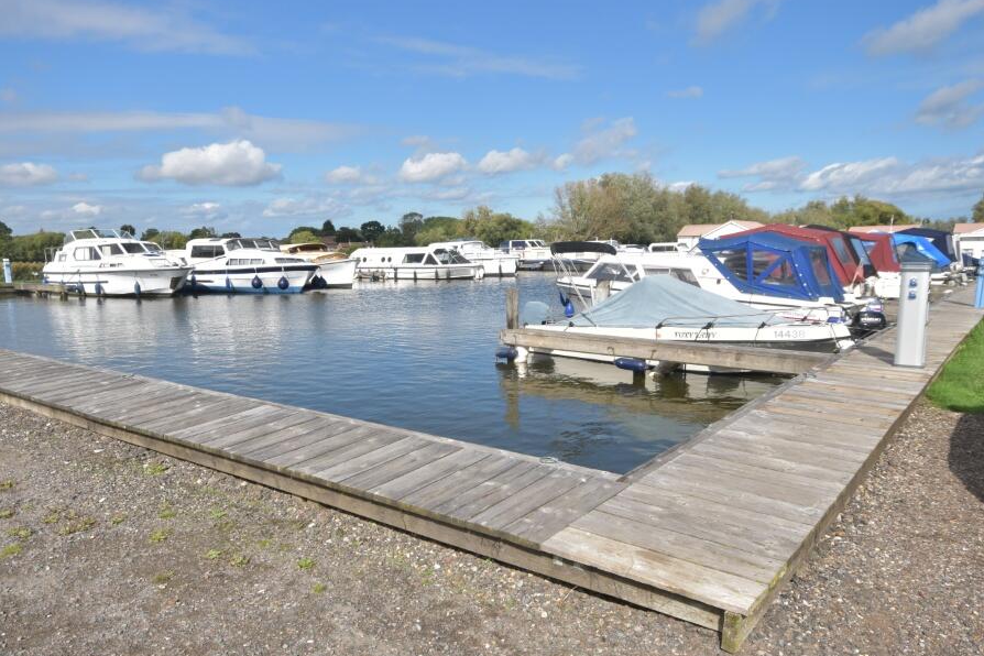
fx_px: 656
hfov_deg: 73.6
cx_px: 456
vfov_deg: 53.1
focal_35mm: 24
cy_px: 352
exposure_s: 1/400
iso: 200
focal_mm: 14
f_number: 10
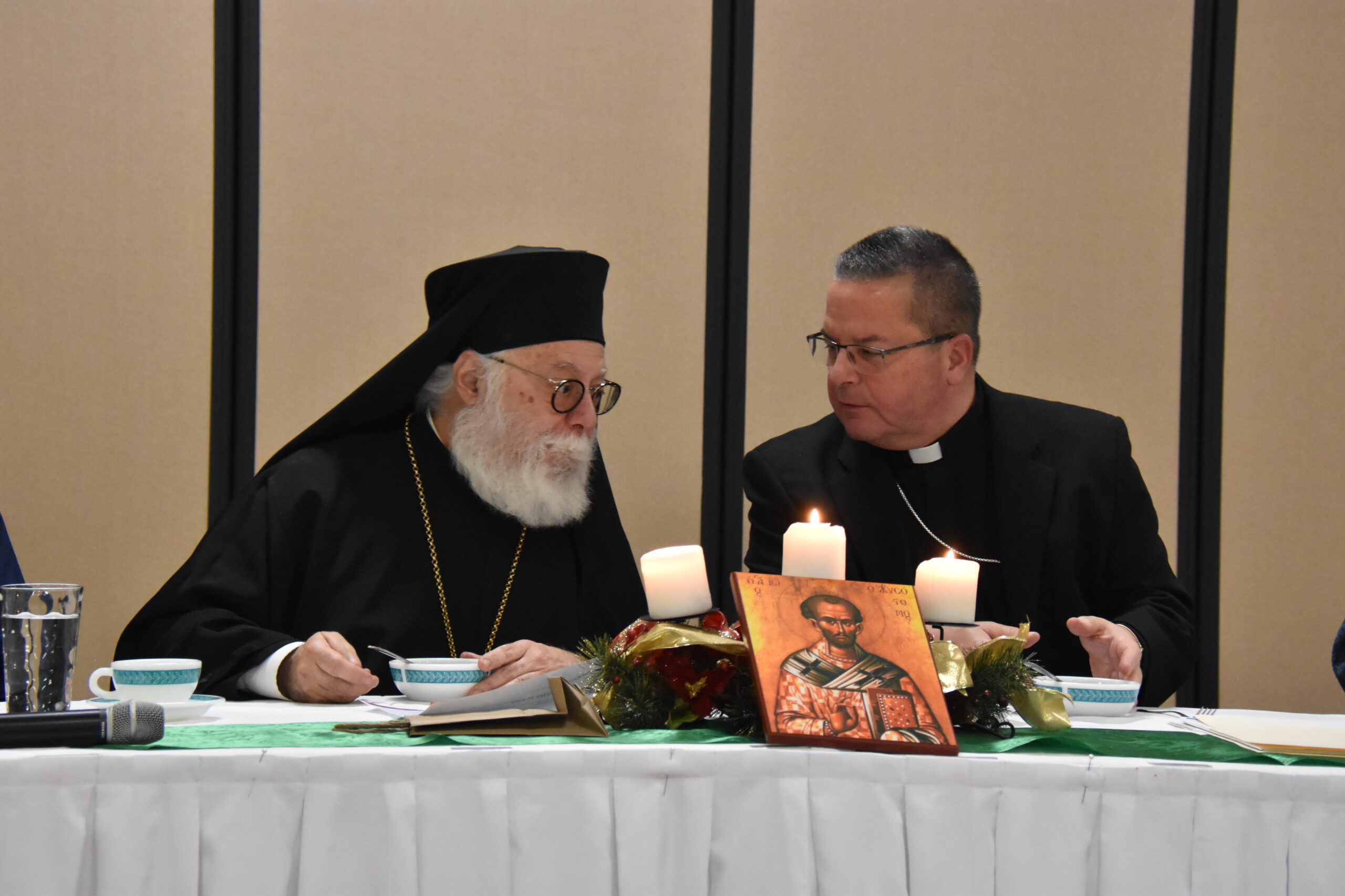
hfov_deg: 17.5
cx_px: 672
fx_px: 4371
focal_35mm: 117
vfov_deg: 11.7
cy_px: 448
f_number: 5.6
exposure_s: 1/60
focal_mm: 78
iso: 5000
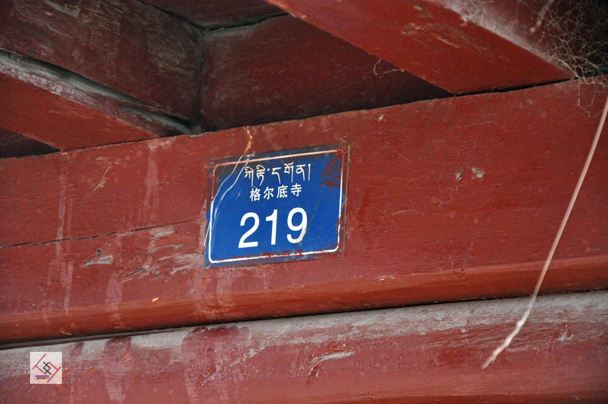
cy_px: 202
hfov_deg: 13.1
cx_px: 304
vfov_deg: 8.7
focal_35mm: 158
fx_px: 2657
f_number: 6.3
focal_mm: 105
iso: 3200
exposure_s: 1/640
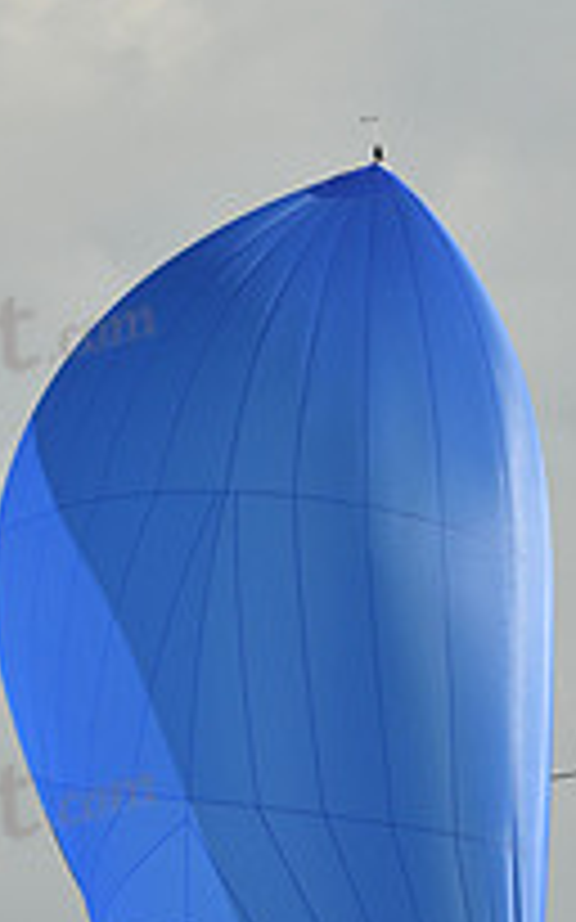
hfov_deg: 2.3
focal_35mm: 576
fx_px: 14477
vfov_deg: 3.6
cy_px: 558
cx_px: 389
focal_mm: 200
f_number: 6.3
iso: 320
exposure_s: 1/1600
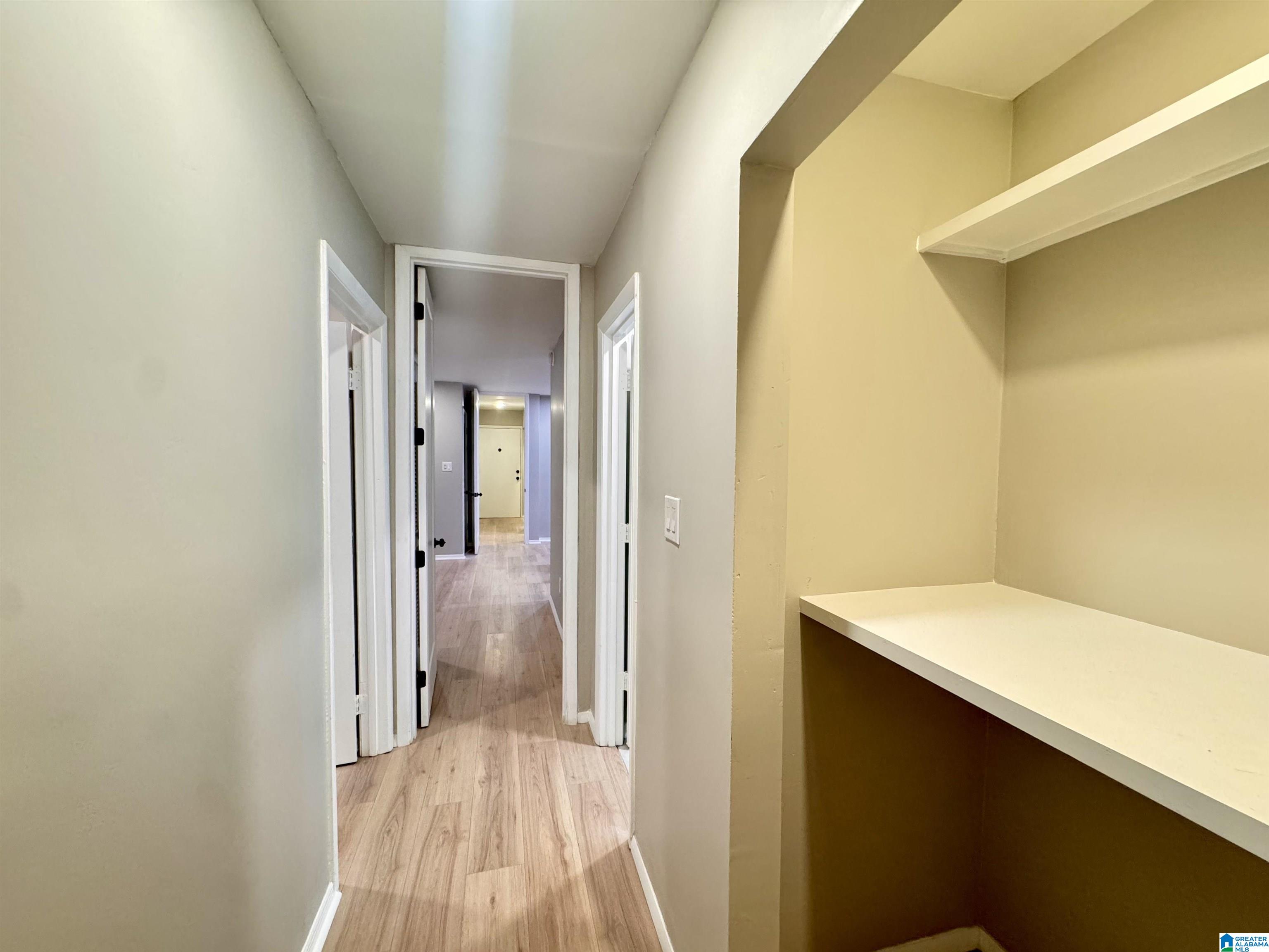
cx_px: 634
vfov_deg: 85.7
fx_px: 513
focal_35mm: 14
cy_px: 476
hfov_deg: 102.1
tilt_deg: -2.7
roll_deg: -0.6
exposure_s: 1/60
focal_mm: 2.22
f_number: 2.2
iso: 400
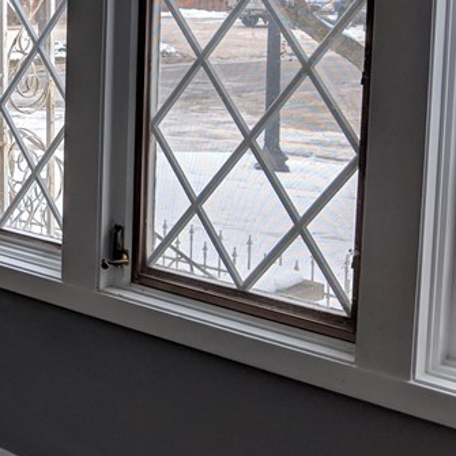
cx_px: -200
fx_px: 1088
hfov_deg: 20.7
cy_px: 82
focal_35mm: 73
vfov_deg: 23.3
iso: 50
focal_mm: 4.44
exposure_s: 1/198
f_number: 1.8
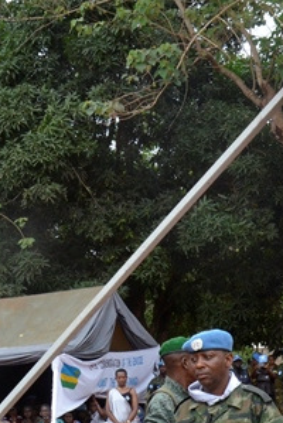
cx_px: 81
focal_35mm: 88
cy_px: 330
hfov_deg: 15.5
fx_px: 1035
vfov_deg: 22.8
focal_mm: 22
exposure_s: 1/500
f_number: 11
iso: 2000
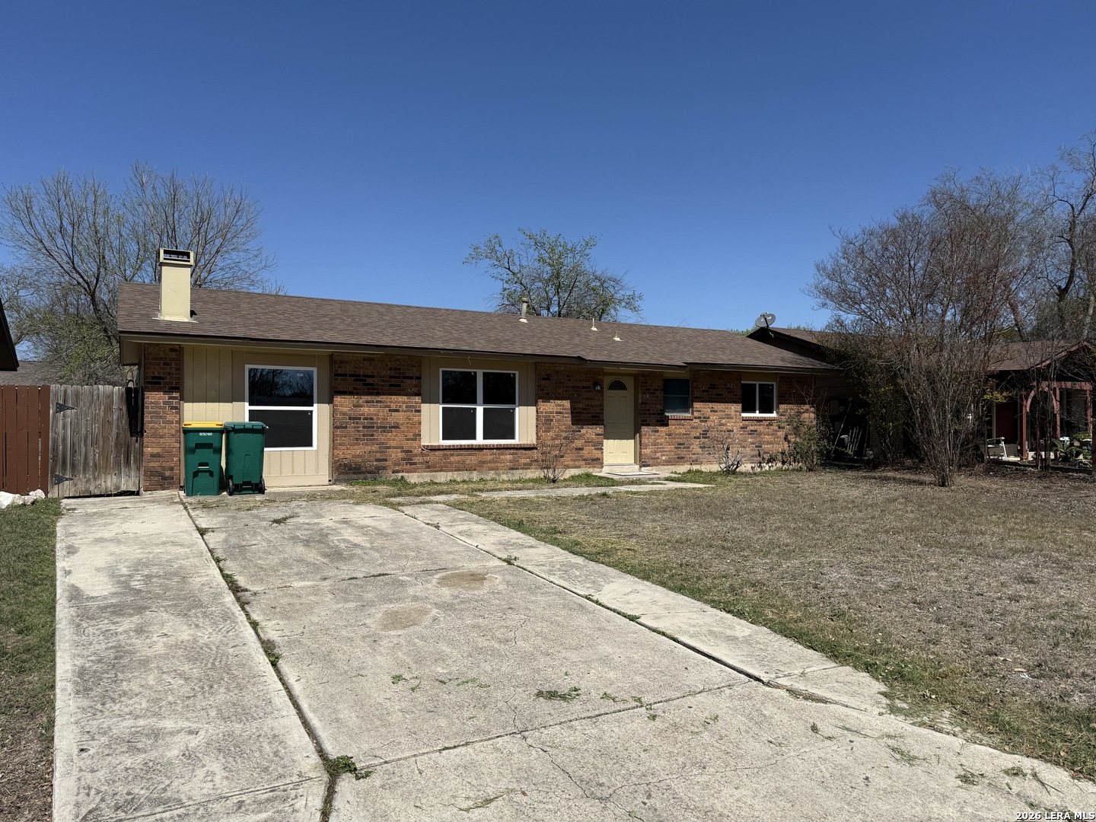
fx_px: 760
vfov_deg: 56.8
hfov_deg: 71.6
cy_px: 411
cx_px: 548
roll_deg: +0.4
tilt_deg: +1.2
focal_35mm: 24
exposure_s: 1/8130
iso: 80
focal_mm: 6.76
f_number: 1.78
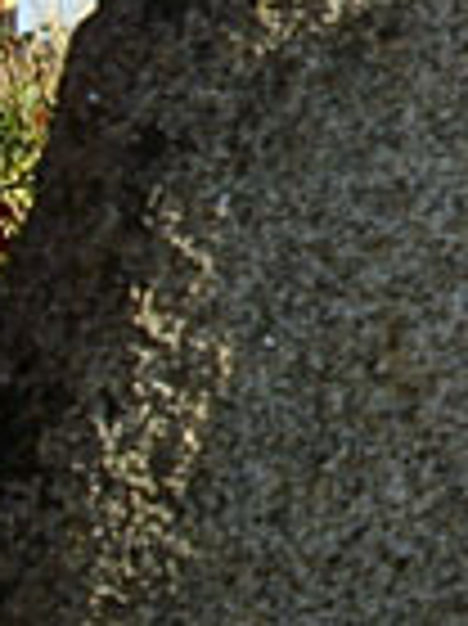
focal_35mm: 133
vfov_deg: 14.6
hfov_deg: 10.0
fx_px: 2401
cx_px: 1030
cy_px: 7
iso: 80
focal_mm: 6.2
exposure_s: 1/400
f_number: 2.8
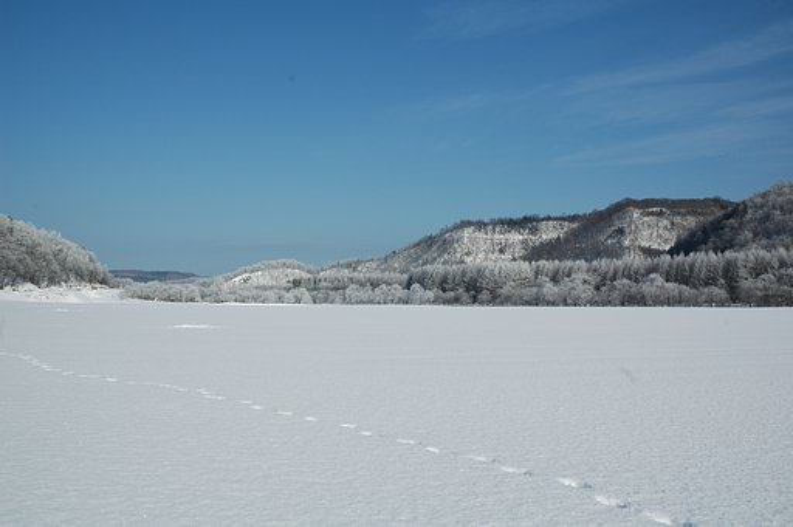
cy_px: 264
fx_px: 792
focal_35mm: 36
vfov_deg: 36.8
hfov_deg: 53.2
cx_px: 396
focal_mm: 24
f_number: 11
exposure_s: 1/500
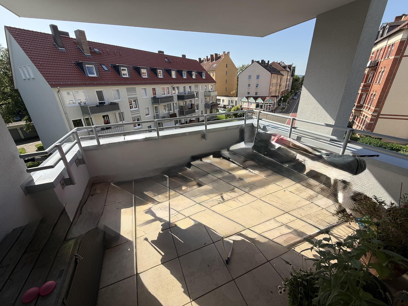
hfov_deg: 102.1
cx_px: 204
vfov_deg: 85.7
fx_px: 165
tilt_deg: -21.7
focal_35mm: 14
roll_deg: +2.5
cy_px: 153
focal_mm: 2.22
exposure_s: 1/830
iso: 50
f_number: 2.2
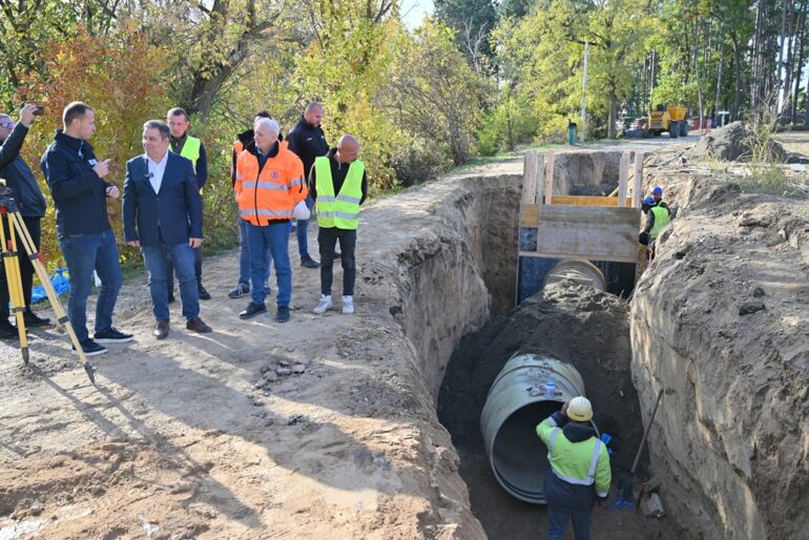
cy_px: 270
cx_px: 404
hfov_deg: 57.9
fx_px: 731
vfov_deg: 40.6
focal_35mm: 32
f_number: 4
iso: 100
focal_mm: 32.5
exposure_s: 1/400
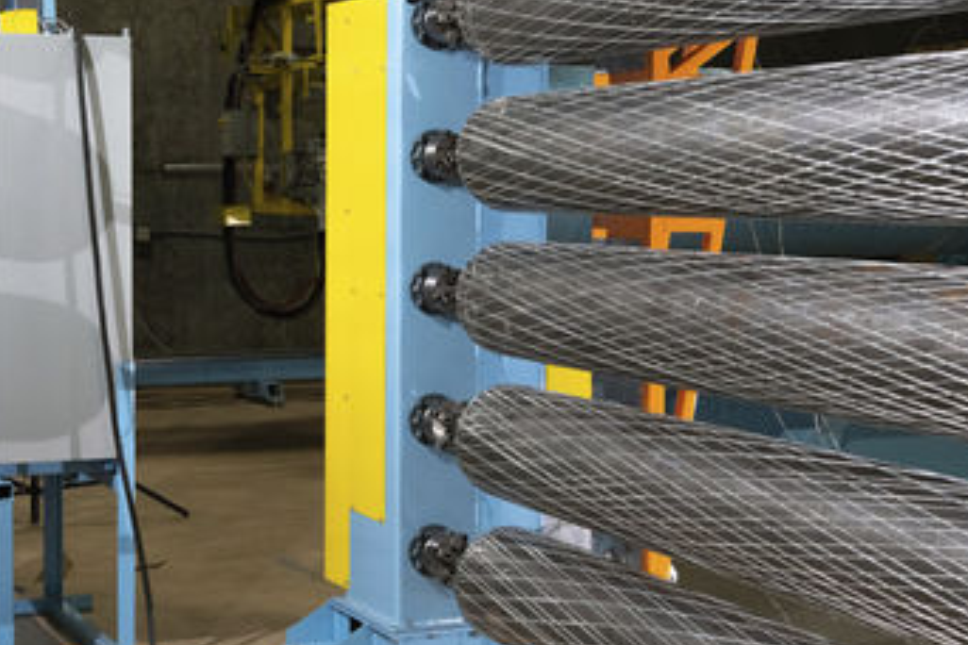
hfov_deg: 27.5
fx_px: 1963
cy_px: 296
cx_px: 314
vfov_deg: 18.7
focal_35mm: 73
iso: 4000
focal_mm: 50
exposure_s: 1/60
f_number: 9
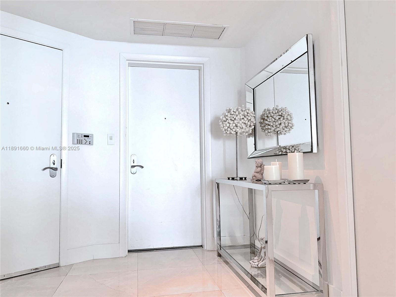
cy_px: 148
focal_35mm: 26
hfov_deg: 67.3
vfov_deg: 53.1
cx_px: 198
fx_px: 297
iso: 160
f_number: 1.8
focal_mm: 4.25
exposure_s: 1/60
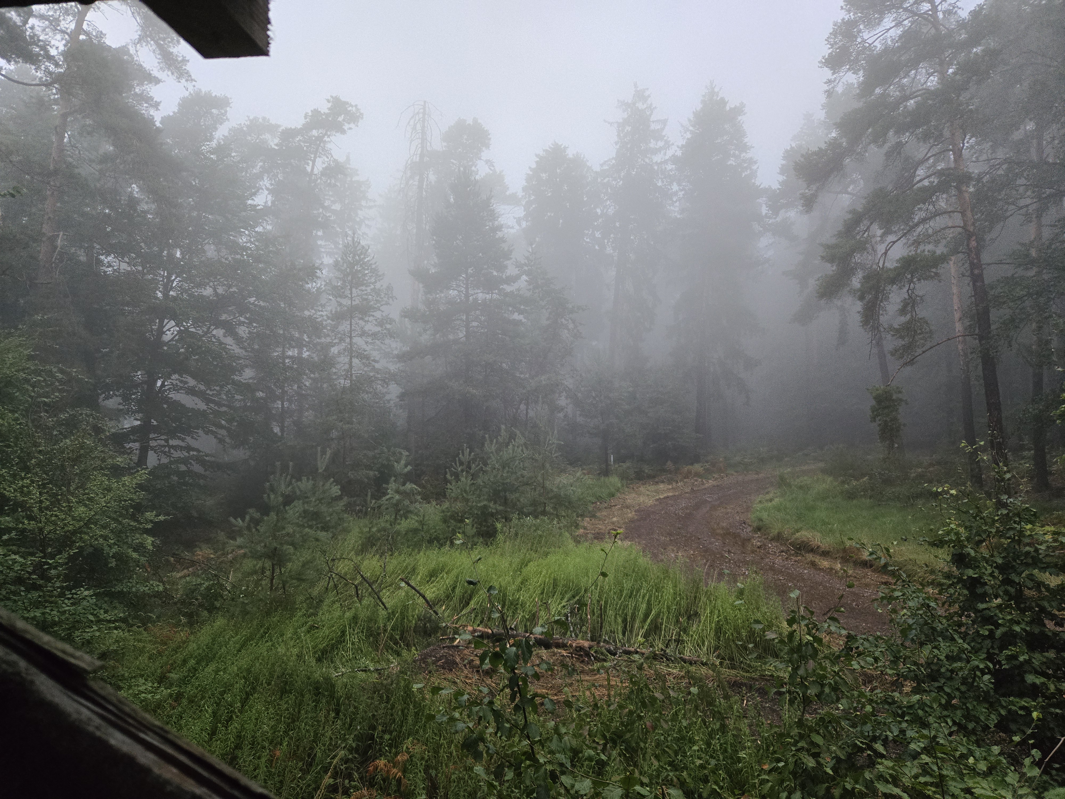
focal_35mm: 23
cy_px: 400
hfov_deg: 73.9
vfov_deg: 58.9
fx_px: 708
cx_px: 532
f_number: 1.8
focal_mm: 5.4
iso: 640
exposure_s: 1/120
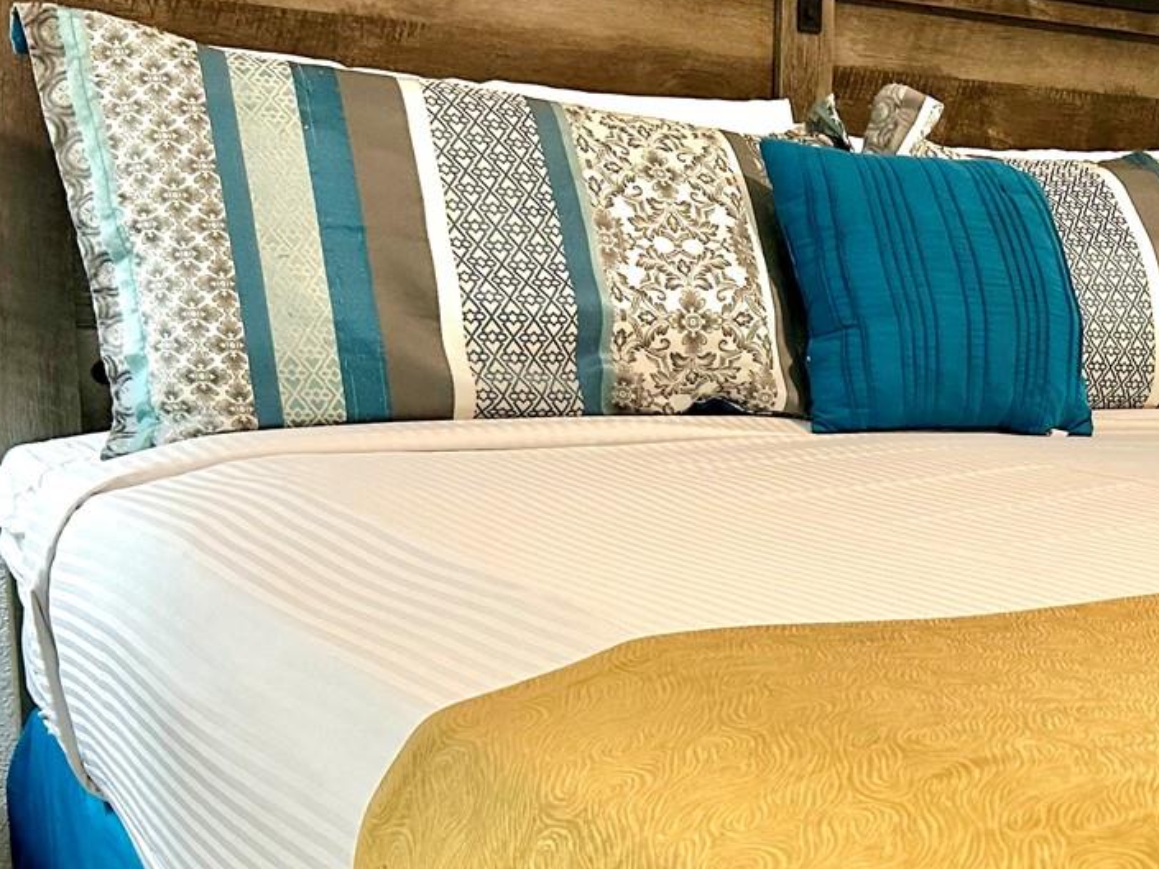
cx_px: 1143
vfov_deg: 24.6
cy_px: 632
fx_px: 1976
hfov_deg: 30.5
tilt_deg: -12.9
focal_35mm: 59
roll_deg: -2.1
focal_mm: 5.7
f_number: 1.5
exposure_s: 1/60
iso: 160
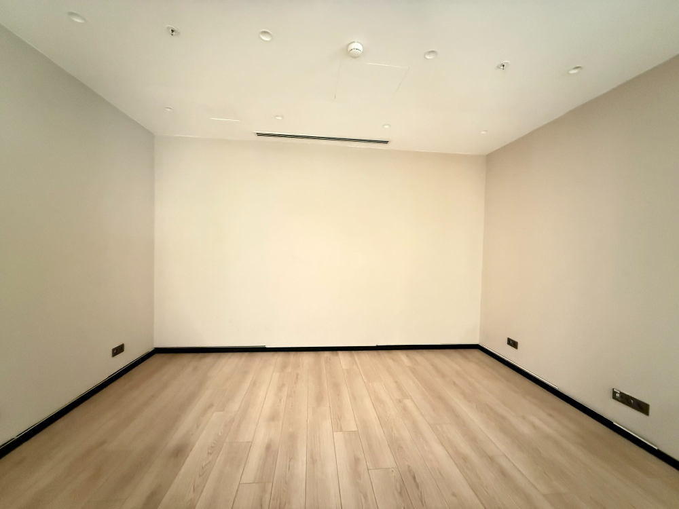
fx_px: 275
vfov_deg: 85.7
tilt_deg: -0.7
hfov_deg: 102.1
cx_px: 340
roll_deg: -1.5
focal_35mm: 14
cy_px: 254
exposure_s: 1/25
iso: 1600
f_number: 2.2
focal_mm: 2.22
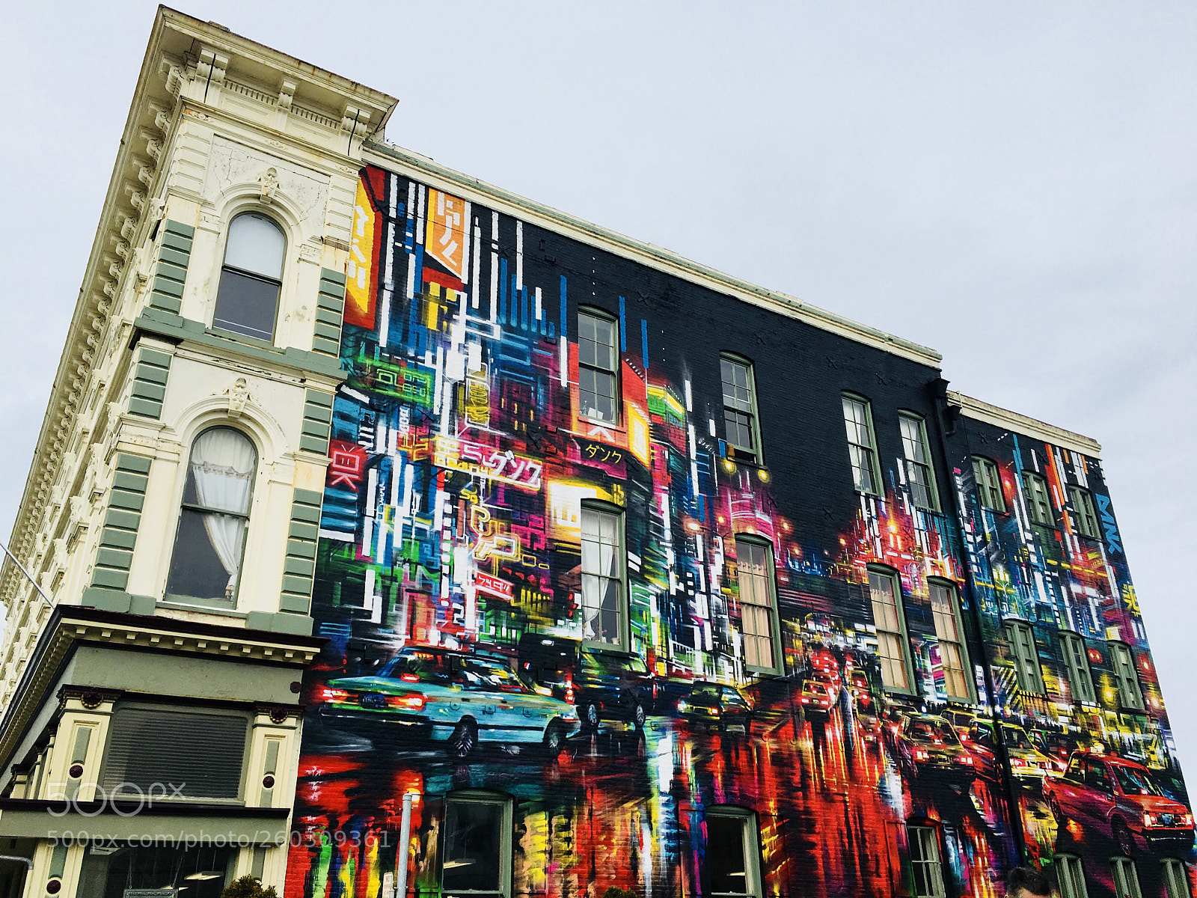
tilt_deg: +27.1
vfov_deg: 48.2
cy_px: 449
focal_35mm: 29
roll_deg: +1.3
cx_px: 598
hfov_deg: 61.7
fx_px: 1003
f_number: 2.2
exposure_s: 1/1054
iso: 25
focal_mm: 4.15
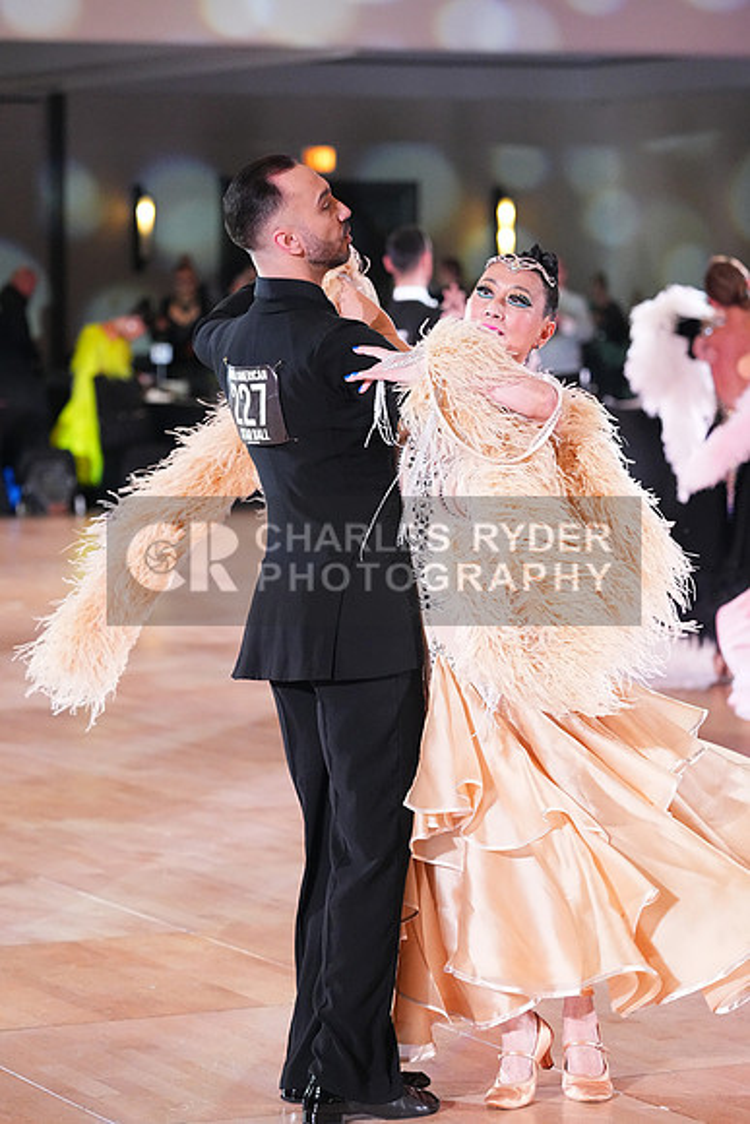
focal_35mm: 120
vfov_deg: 17.1
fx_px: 3747
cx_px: 375
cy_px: 562
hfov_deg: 11.4
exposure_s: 1/400
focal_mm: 120
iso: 8000
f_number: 4
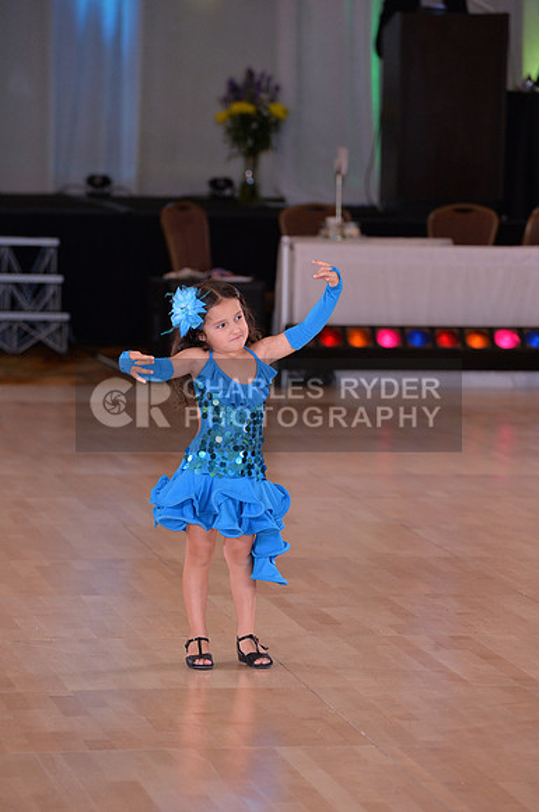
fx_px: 4505
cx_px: 270
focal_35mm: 200
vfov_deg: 10.3
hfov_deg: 6.8
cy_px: 406
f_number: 5.6
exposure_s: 1/250
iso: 2000
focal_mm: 200
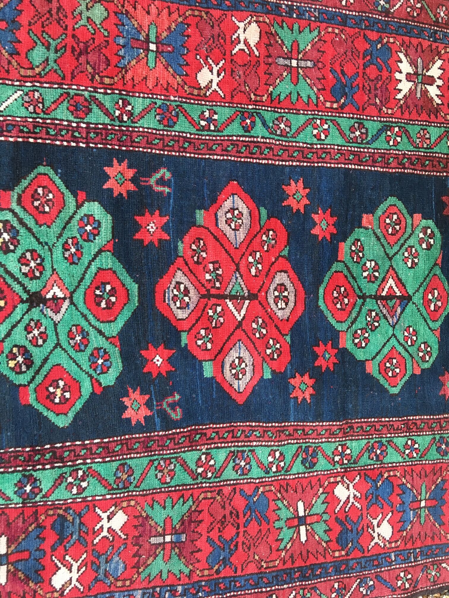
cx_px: 224
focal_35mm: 29
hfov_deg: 48.2
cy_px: 299
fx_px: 502
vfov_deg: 61.7
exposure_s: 1/33
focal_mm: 4.15
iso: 32
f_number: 2.2
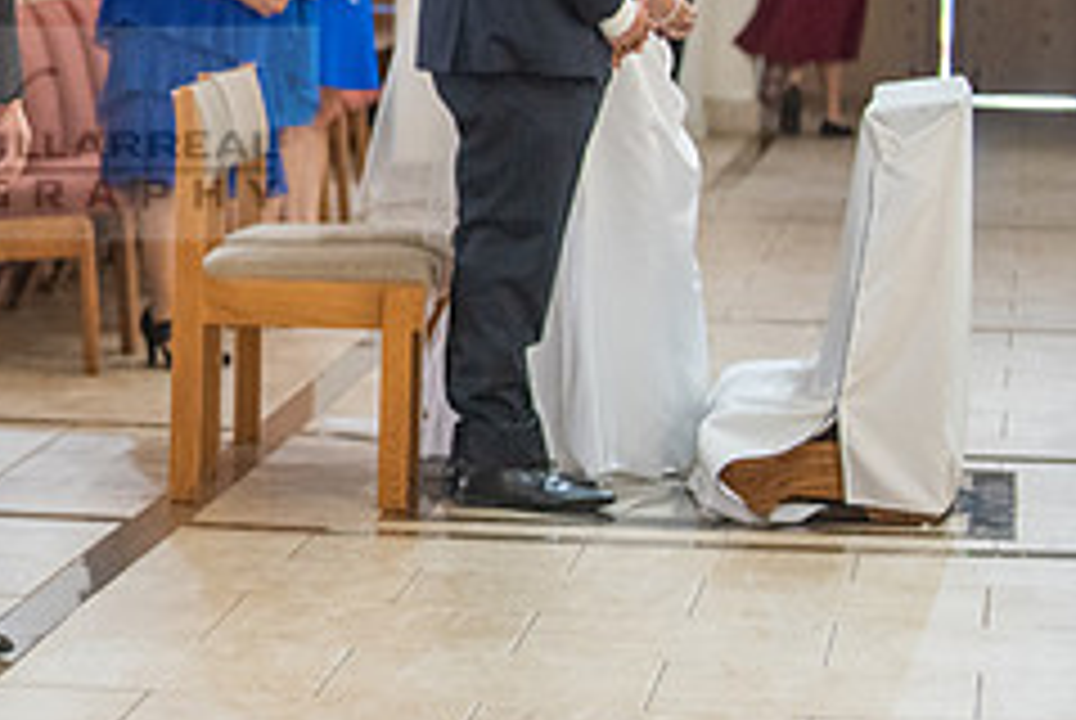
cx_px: -63
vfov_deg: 7.1
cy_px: 133
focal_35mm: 194
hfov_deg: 10.5
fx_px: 5805
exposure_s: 1/160
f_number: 2.8
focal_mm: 80
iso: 2000
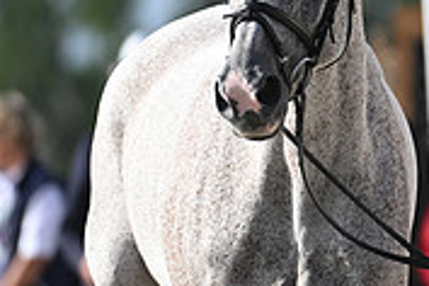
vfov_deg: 1.0
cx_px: 686
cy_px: -4
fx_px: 15645
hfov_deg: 1.6
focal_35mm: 1313
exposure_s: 1/1600
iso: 450
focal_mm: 400
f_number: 5
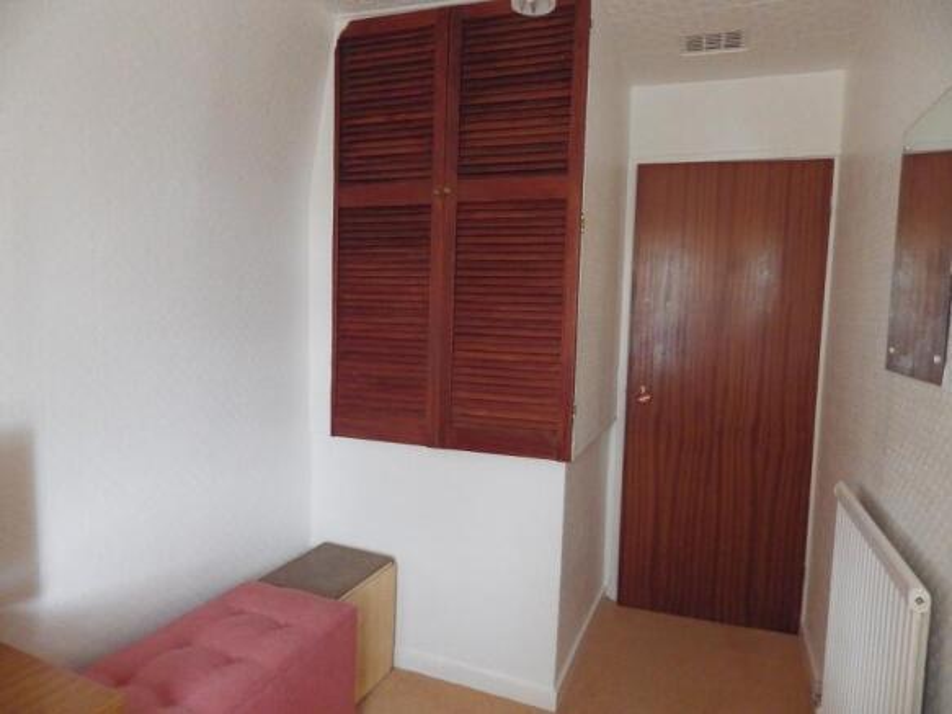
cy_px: 357
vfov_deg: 61.1
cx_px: 476
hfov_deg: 76.4
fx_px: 605
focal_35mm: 22
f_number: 3.1
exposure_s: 1/45
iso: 640
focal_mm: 4
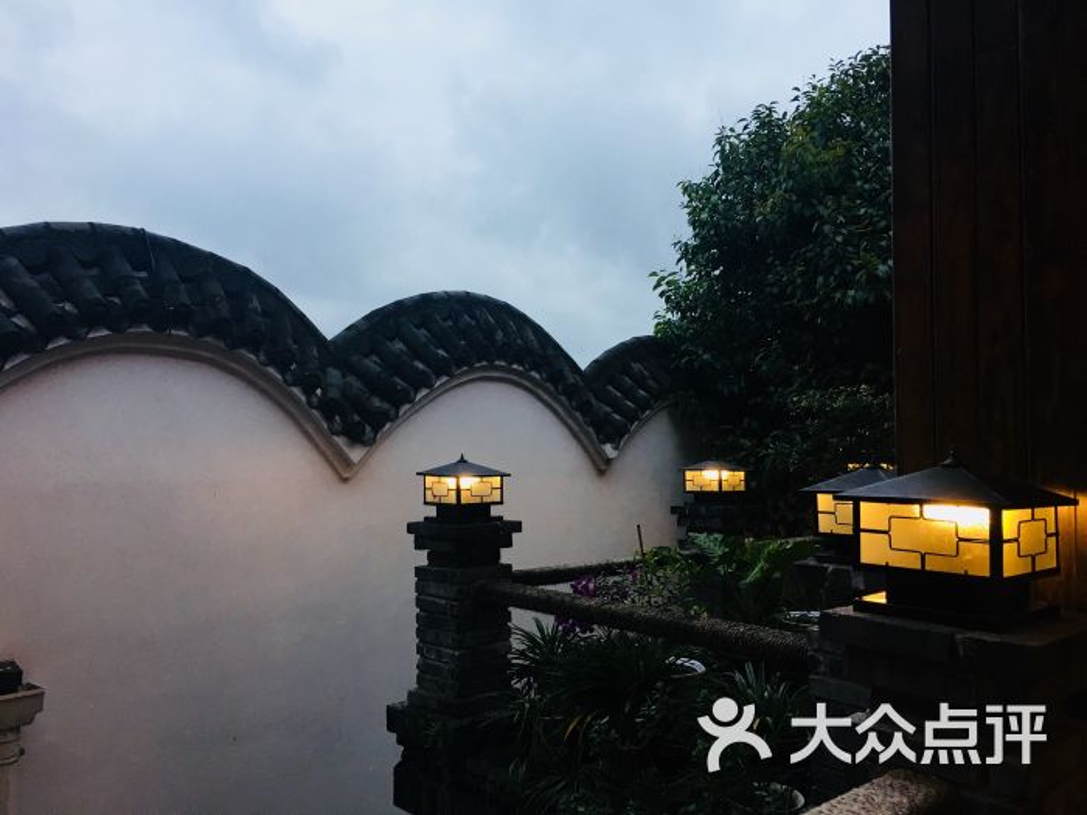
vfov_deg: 48.2
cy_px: 408
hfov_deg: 61.7
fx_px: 911
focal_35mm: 29
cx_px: 544
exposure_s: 1/17
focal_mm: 4.15
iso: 40
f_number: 2.2
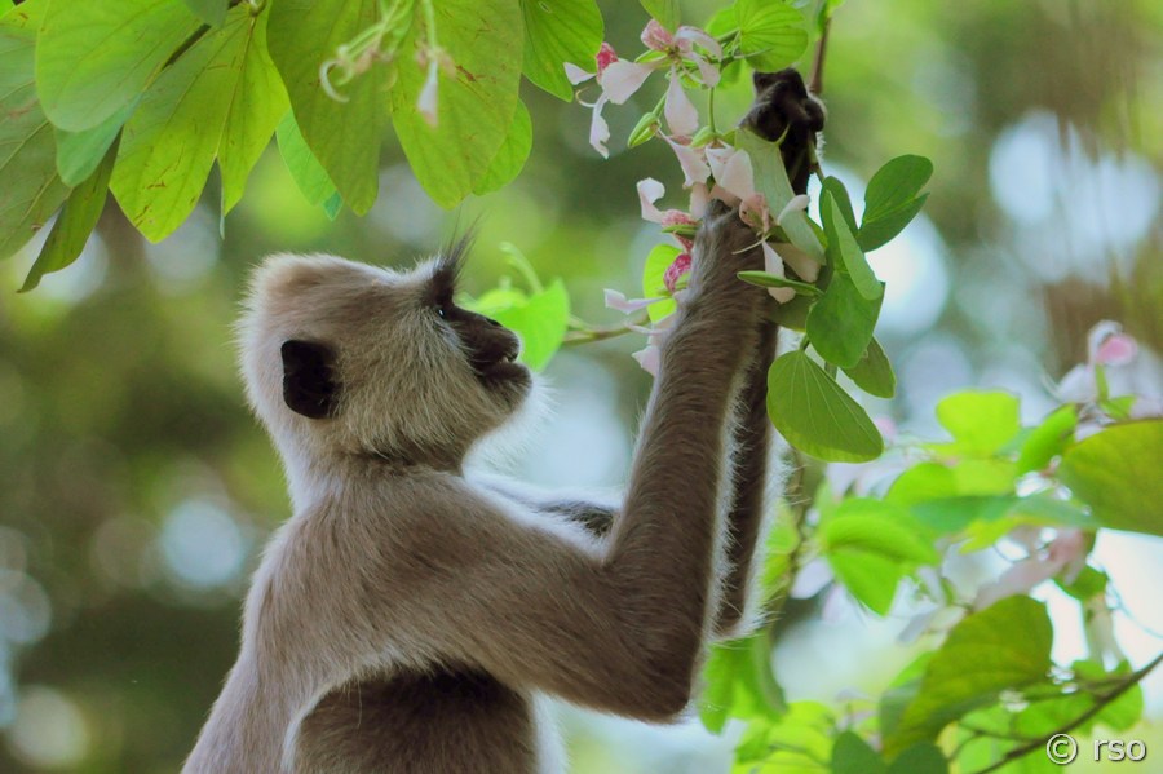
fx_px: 13076
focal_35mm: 405
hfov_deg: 5.1
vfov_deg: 3.4
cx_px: 582
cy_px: 387
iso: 1000
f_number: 5.6
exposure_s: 1/640
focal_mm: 270
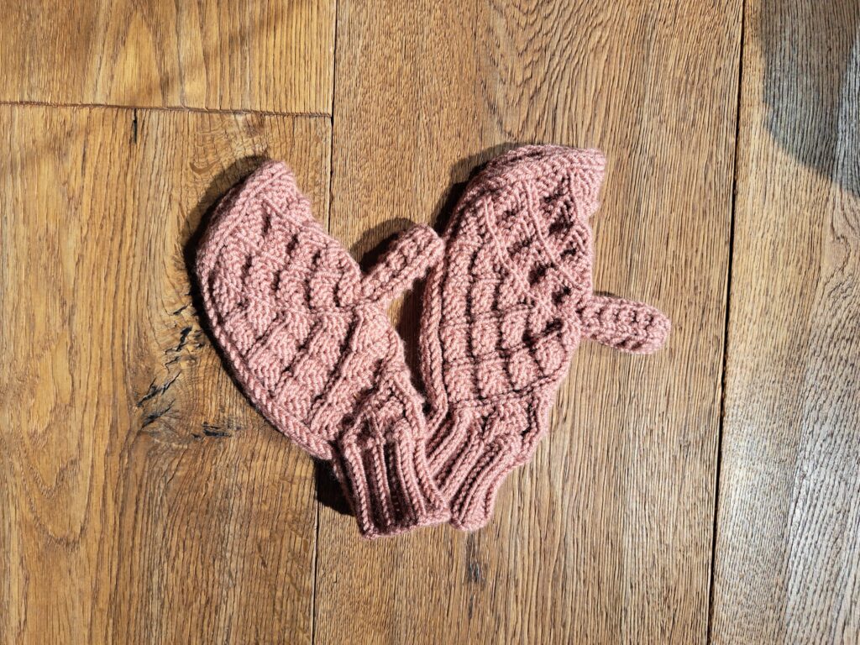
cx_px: 430
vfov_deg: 56.8
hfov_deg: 71.6
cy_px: 322
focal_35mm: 24
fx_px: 596
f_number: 1.8
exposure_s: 1/807
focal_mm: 5.23
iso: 50
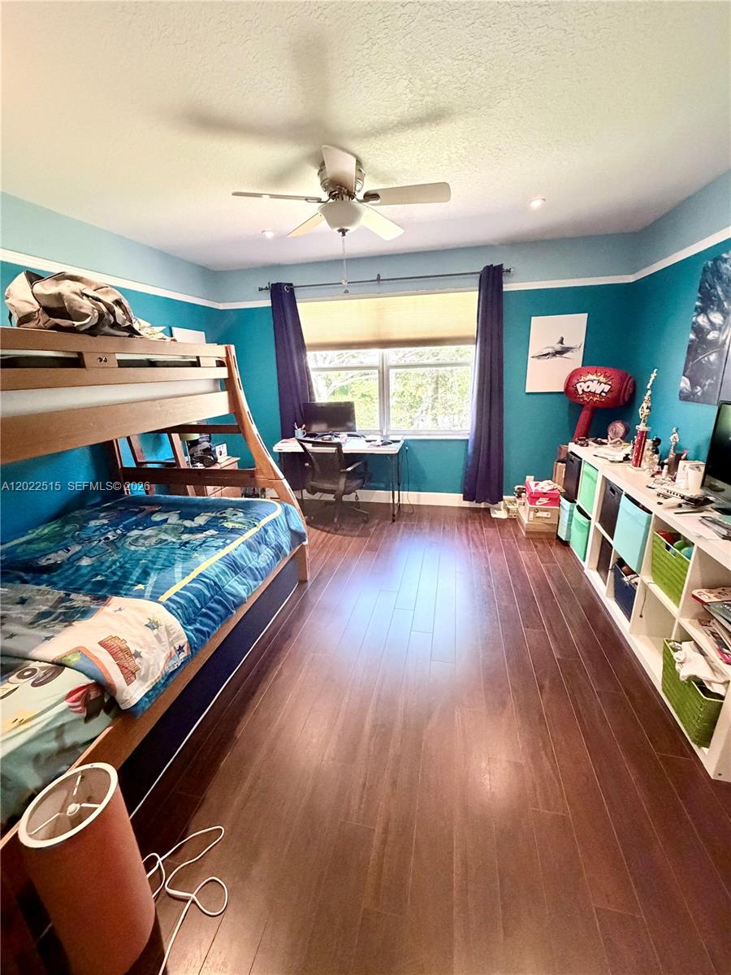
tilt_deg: -16.8
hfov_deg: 85.7
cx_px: 366
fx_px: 394
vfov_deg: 102.1
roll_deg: +3.0
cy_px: 488
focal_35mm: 14
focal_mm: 2.22
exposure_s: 1/60
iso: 1250
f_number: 2.2
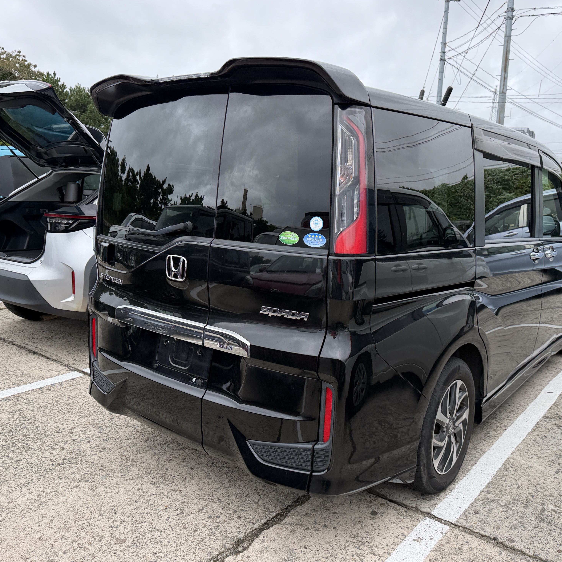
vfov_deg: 55.6
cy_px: 277
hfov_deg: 55.5
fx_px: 533
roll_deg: +2.8
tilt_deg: -6.7
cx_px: 309
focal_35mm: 29
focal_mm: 6.76
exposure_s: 1/322
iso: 80
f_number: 1.78
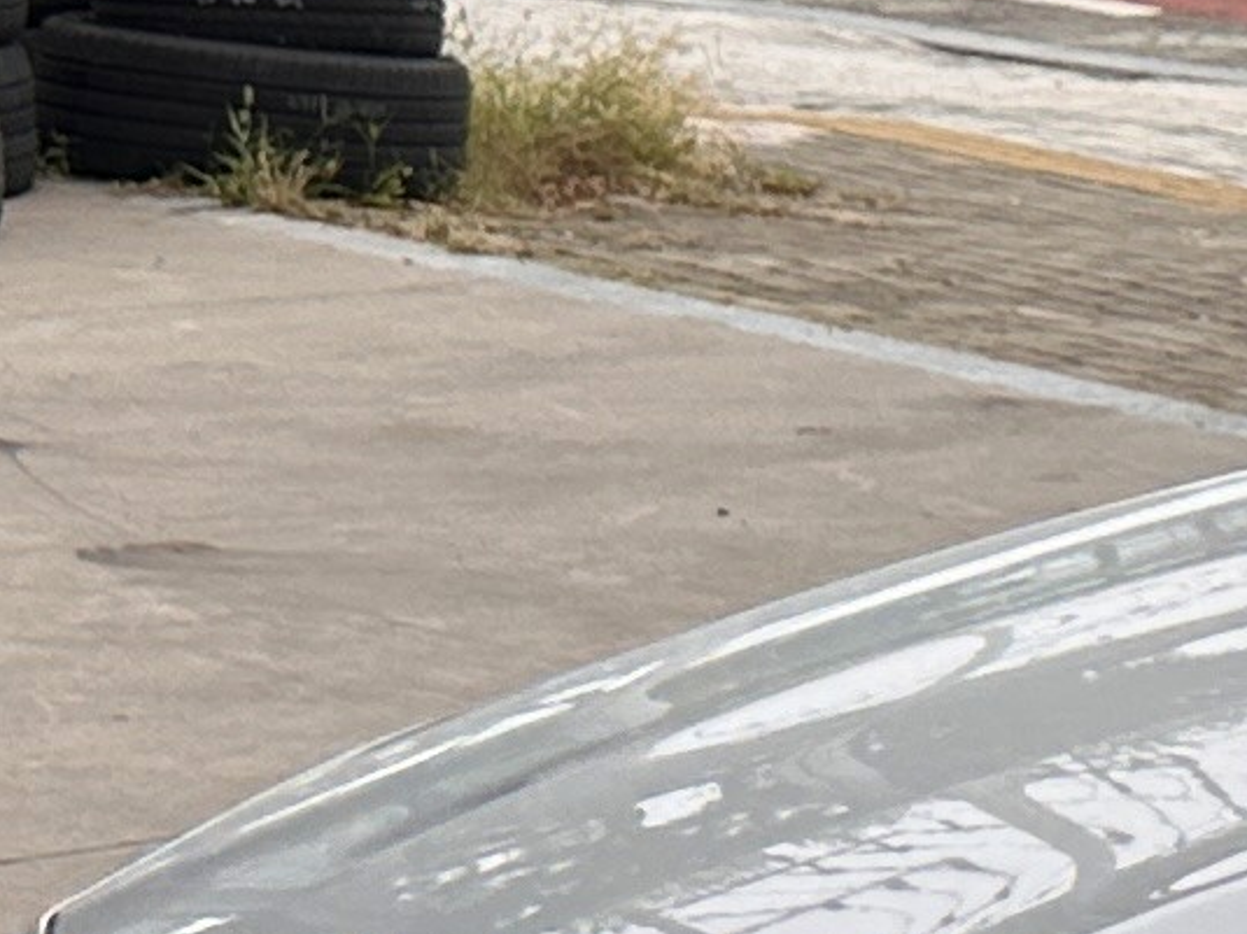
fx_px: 6519
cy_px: 578
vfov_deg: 8.2
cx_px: 3130
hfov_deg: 9.5
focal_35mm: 181
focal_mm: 6.86
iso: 80
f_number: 1.78
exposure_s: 1/1019
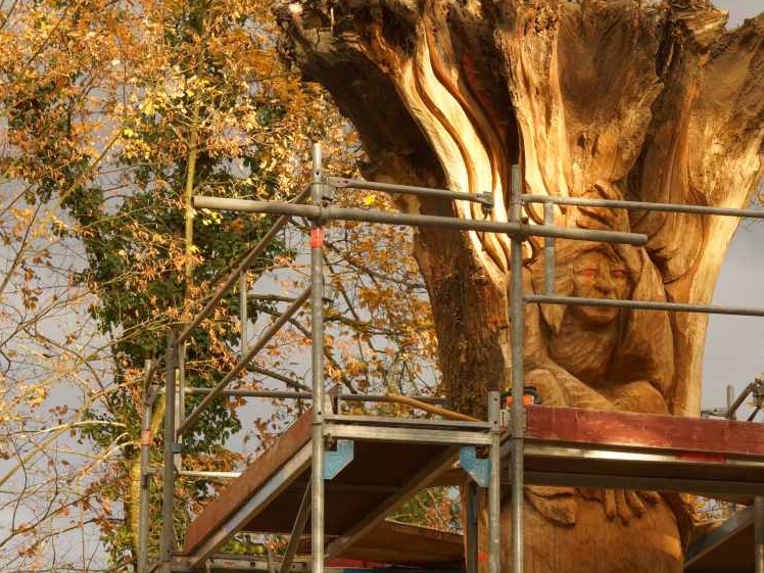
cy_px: 298
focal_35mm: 162
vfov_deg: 9.2
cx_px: 582
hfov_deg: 12.2
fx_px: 3575
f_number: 8
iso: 250
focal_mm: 70
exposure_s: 1/125
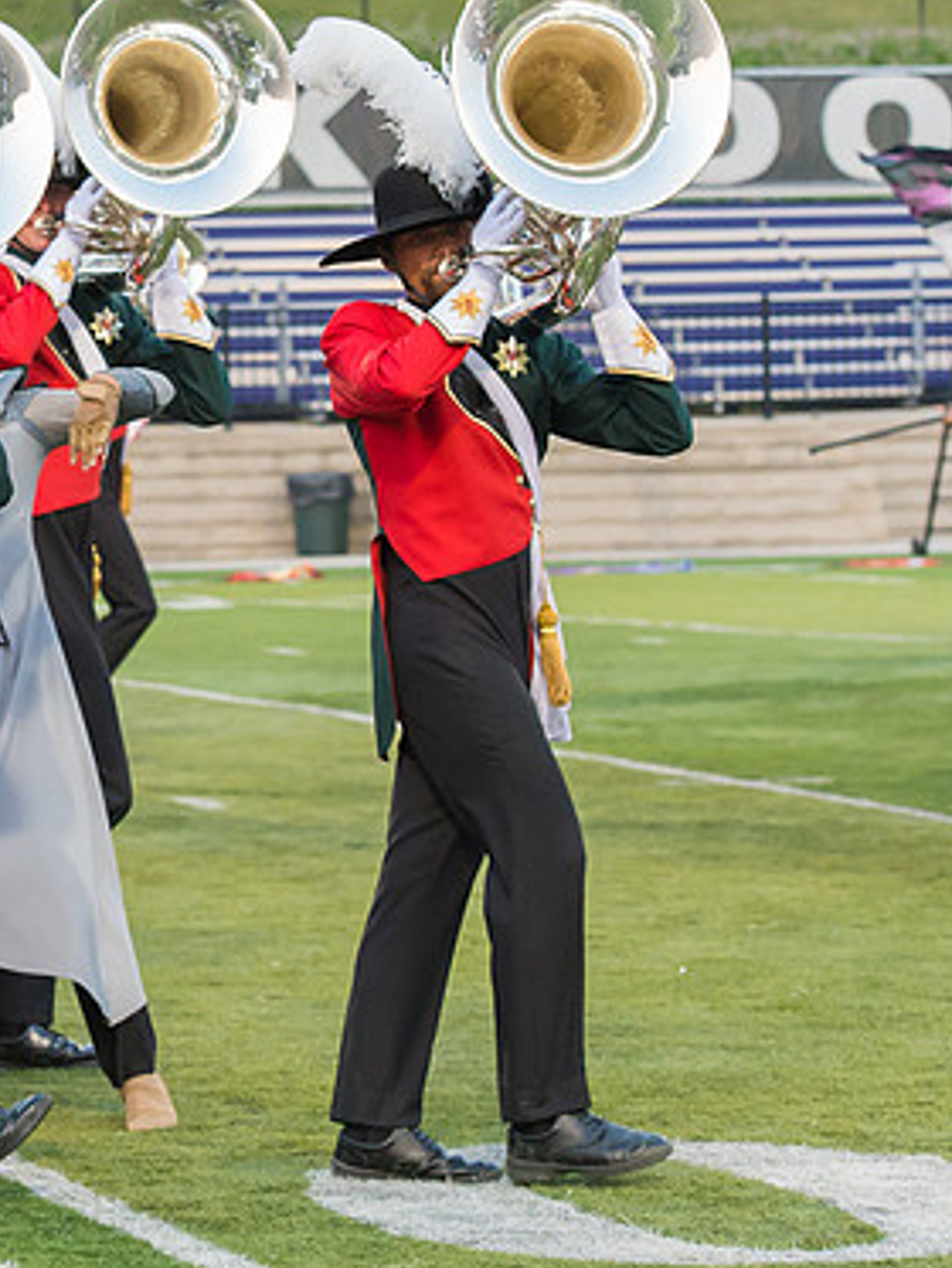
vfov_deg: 9.1
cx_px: -269
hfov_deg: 6.8
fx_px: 7953
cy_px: 372
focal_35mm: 217
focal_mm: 92
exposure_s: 1/640
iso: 3200
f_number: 5
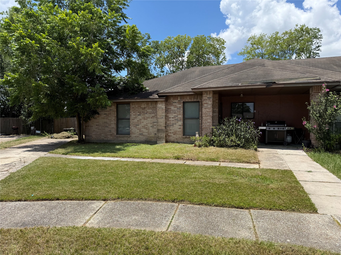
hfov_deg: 71.6
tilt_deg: +1.4
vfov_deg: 56.8
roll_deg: +0.4
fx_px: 236
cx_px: 170
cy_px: 128
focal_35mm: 24
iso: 80
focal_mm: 6.76
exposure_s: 1/3584
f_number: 1.78
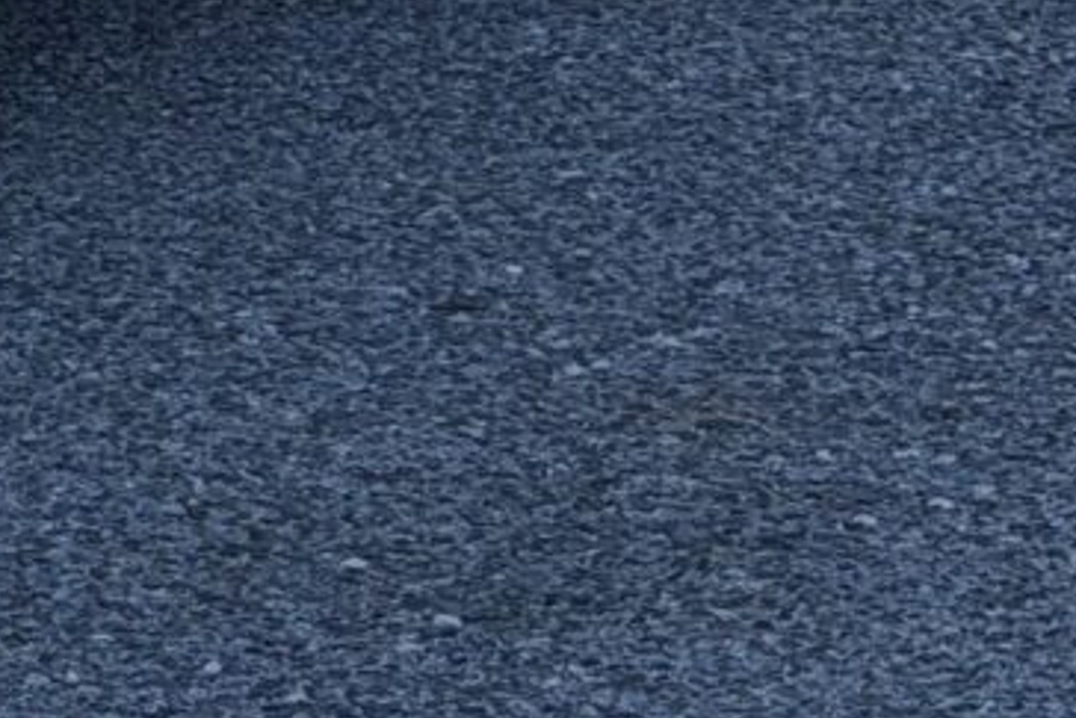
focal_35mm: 263
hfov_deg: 7.4
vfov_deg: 5.1
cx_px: -1363
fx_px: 7863
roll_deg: -0.1
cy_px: -759
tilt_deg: -5.6
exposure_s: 1/2762
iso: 100
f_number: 1.78
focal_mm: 6.76
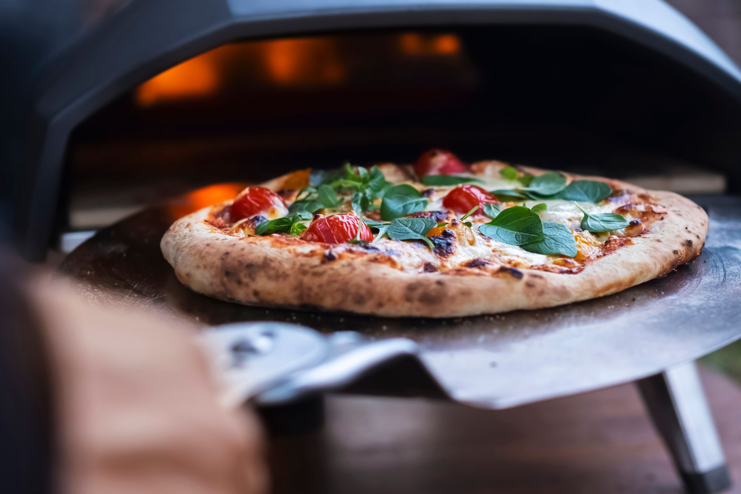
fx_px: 1544
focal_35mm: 75
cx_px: 370
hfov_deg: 27.0
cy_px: 247
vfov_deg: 18.2
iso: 800
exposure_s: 1/80
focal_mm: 50
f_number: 2.8
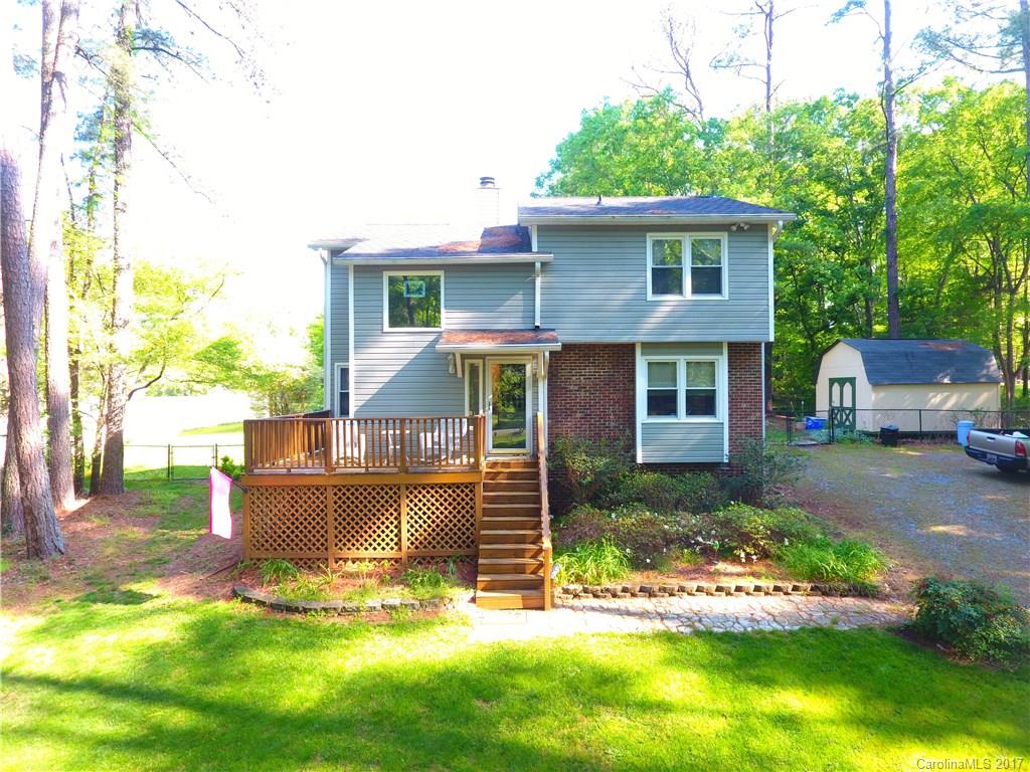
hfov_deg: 81.7
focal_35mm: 20
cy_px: 386
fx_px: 595
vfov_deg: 66.0
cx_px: 515
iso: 126
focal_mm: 3.61
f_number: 2.8
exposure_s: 1/50
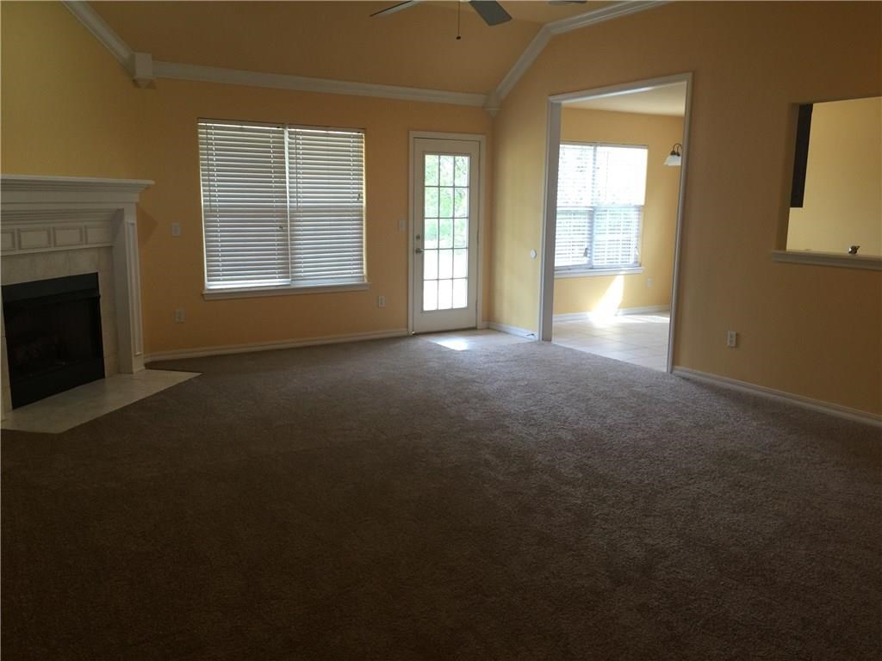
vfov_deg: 48.2
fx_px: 739
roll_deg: -1.0
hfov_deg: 61.7
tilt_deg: -8.9
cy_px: 330
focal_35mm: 29
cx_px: 441
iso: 32
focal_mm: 4.15
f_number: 2.2
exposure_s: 1/30
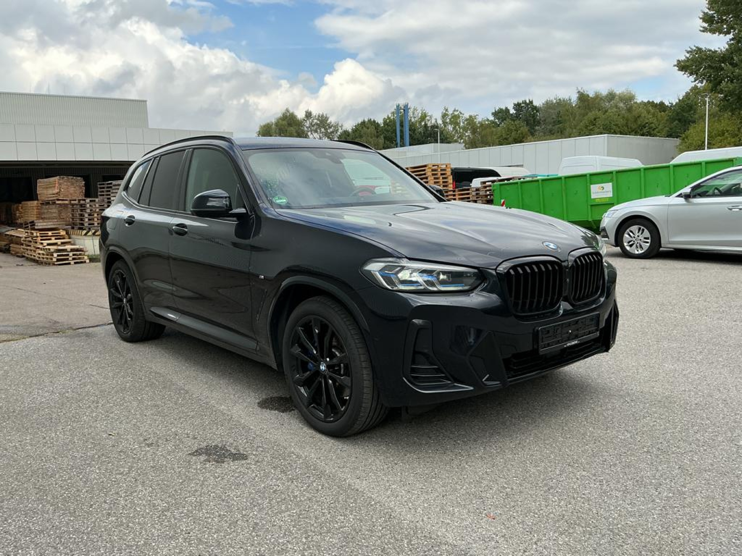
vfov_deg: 48.2
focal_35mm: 29
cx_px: 371
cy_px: 278
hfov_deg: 61.7
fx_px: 622
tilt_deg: -6.7
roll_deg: +2.5
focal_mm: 3
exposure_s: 1/869
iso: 25
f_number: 1.8
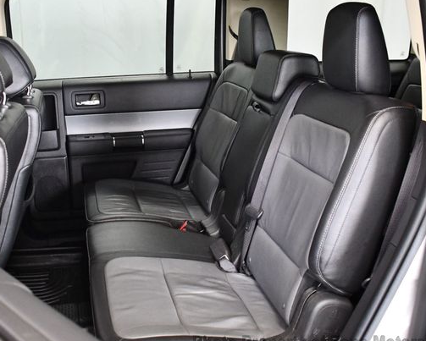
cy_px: 178
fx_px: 542
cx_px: 183
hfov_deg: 42.8
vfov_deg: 34.9
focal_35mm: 43
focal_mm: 18
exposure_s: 1/100
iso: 3200
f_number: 3.5
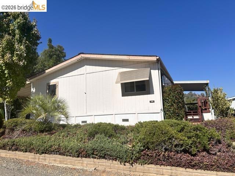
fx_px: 177
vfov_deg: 53.1
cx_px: 118
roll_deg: +3.0
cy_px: 88
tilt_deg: +9.9
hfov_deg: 67.3
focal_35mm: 26
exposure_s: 1/6211
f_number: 1.5
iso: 50
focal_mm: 5.7
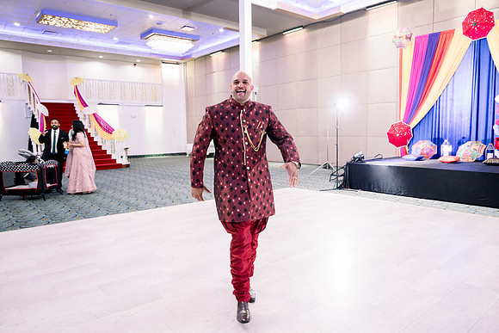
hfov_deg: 71.5
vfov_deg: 51.3
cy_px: 166
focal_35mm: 25
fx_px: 347
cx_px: 250
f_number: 2.8
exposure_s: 1/125
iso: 2500
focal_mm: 24
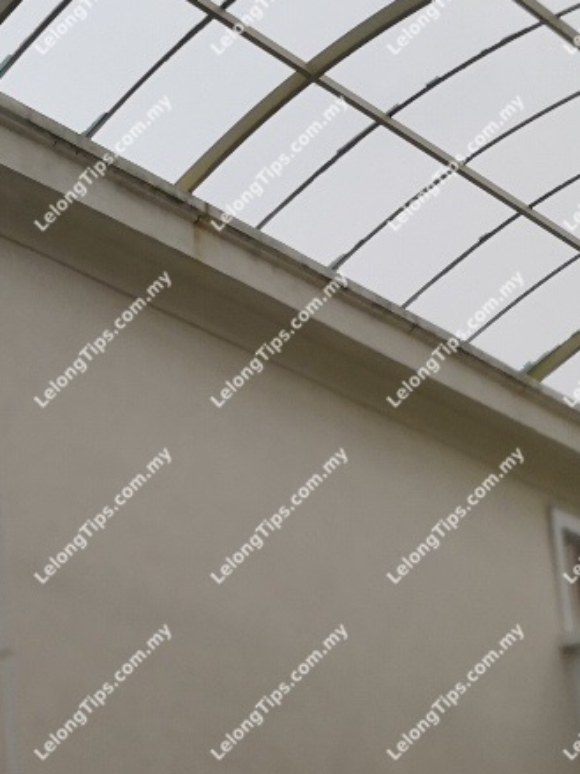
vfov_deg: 22.3
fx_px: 1878
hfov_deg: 14.7
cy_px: 800
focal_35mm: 84
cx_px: -546
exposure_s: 1/3356
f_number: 1.6
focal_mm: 3.95
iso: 50
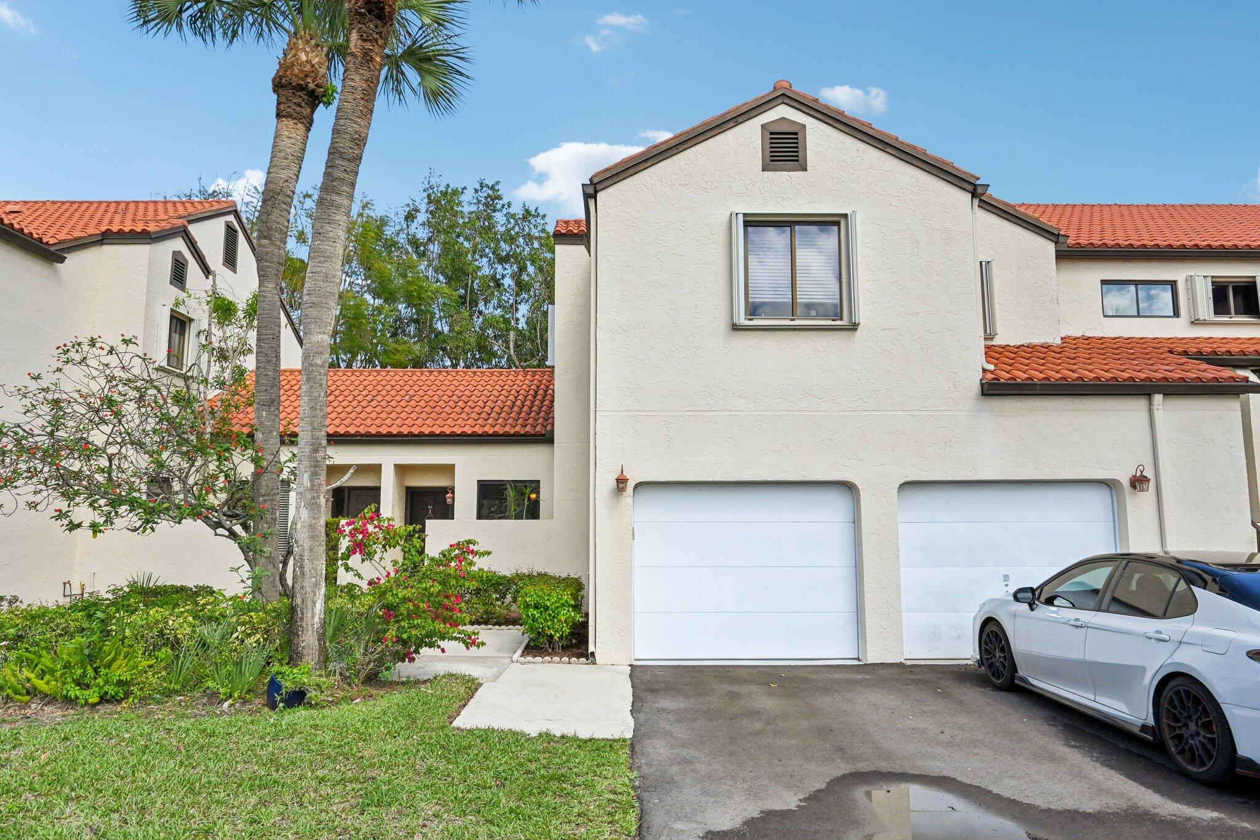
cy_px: 420
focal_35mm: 22
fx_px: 787
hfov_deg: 77.3
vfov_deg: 56.1
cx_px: 630
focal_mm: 22.5
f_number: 8
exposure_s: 1/6400
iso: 2000
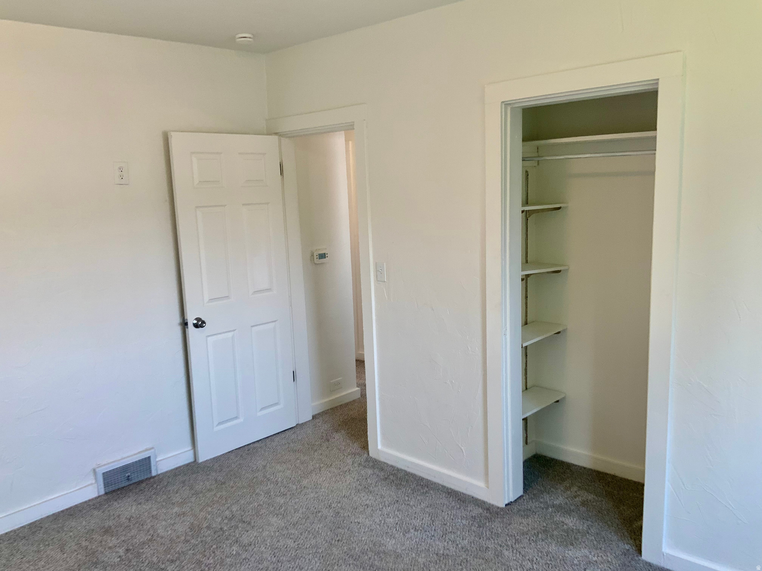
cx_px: 381
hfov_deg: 61.7
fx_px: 638
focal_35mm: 29
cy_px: 286
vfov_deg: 48.2
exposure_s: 1/120
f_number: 1.8
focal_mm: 3
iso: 50
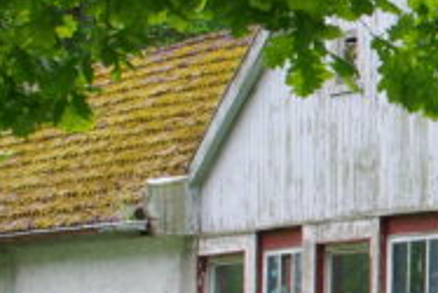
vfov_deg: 7.4
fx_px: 2265
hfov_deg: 10.2
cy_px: 229
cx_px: 878
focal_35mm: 186
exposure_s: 1/50
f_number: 10
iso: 200
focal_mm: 23.13
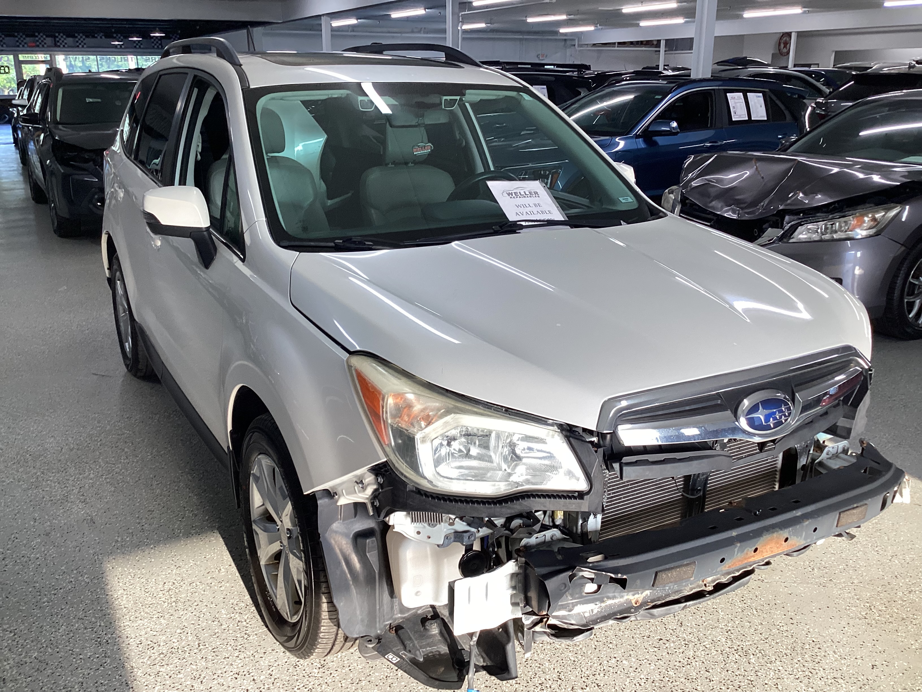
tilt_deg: -20.8
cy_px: 346
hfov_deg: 58.4
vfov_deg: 45.4
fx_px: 826
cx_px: 461
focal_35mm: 31
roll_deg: -0.2
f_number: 2.4
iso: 100
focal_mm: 3.3
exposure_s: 1/120
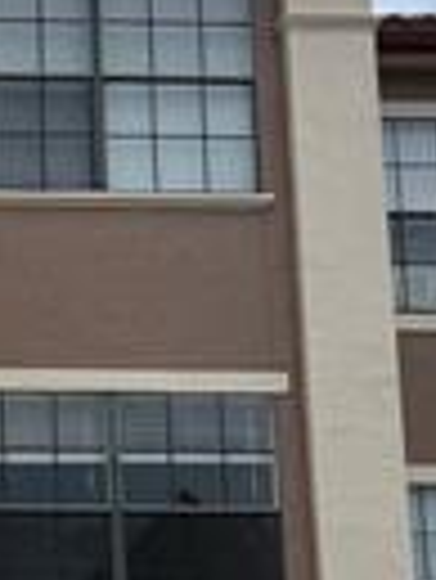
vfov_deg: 13.7
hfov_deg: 9.9
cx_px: -337
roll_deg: -0.7
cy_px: 445
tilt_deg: +13.6
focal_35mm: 143
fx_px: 2398
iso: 80
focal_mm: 6.76
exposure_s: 1/4405
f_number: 1.78
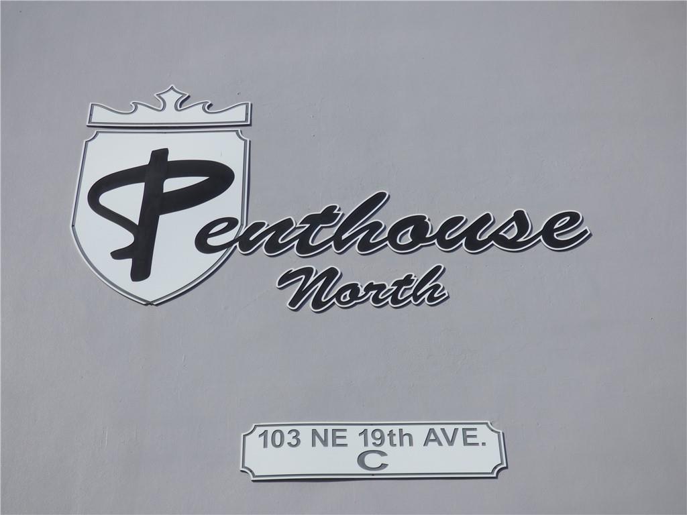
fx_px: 1250
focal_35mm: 63
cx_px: 344
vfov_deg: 23.3
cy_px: 258
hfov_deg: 30.7
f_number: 4.2
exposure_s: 1/2000
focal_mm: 11.21
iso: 100
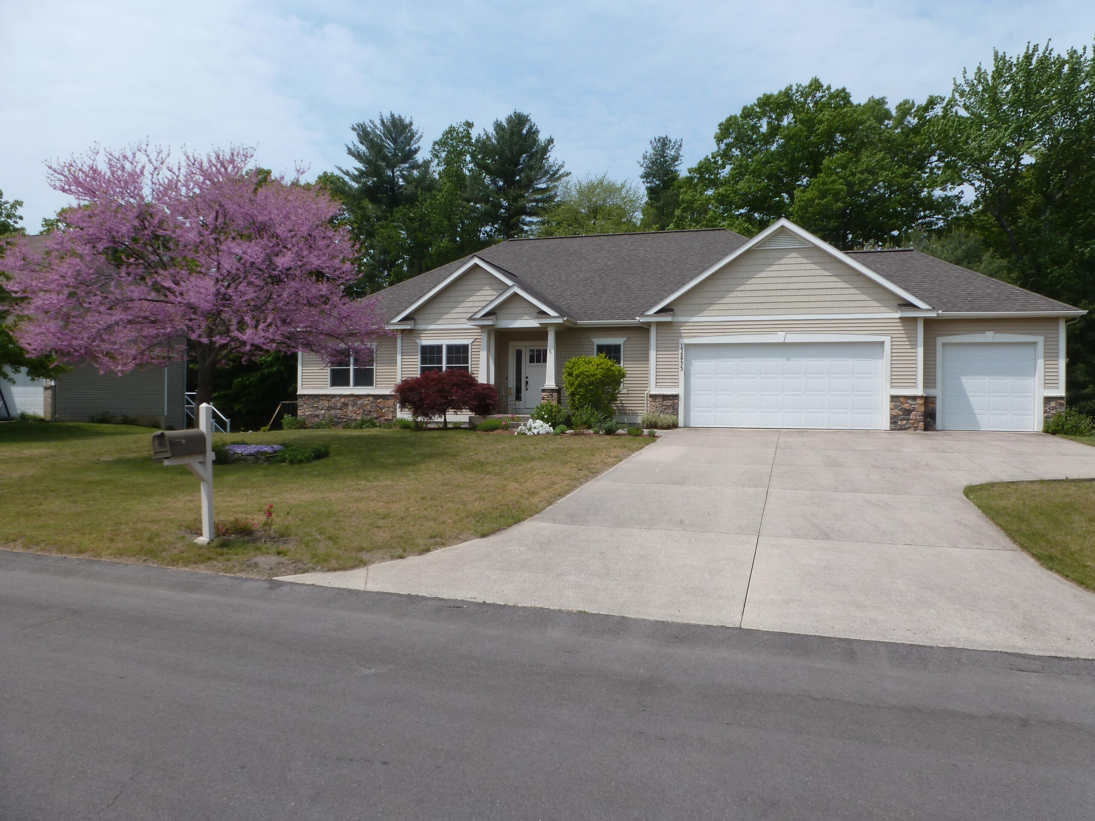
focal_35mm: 24
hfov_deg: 71.6
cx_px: 548
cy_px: 410
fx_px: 759
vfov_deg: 56.8
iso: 100
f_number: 5.6
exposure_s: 1/400
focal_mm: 4.3
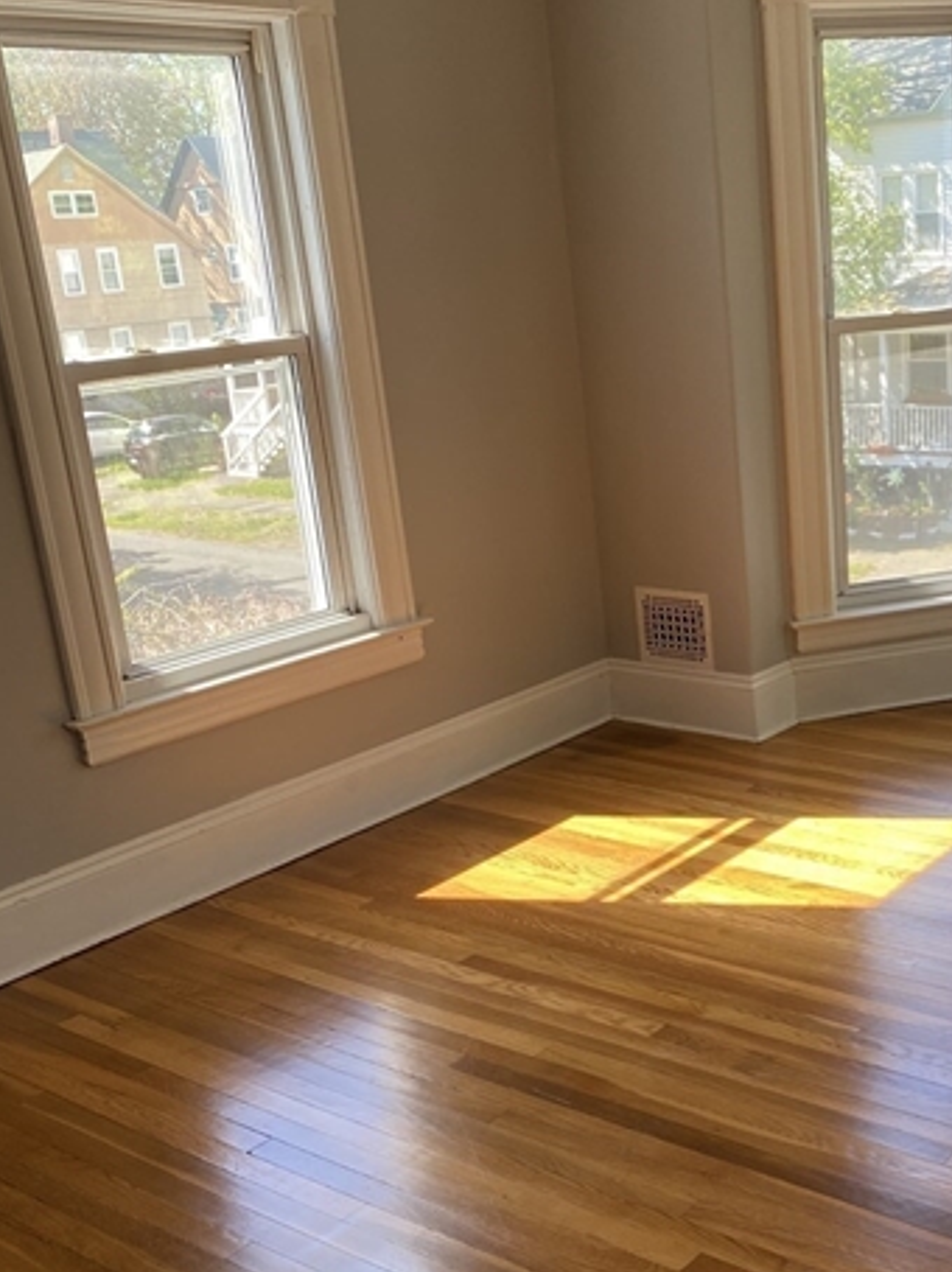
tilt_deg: -18.6
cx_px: 773
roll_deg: +3.2
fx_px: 1615
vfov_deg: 42.6
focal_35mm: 44
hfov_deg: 31.9
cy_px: 804
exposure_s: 1/122
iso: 32
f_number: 1.8
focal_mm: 4.25
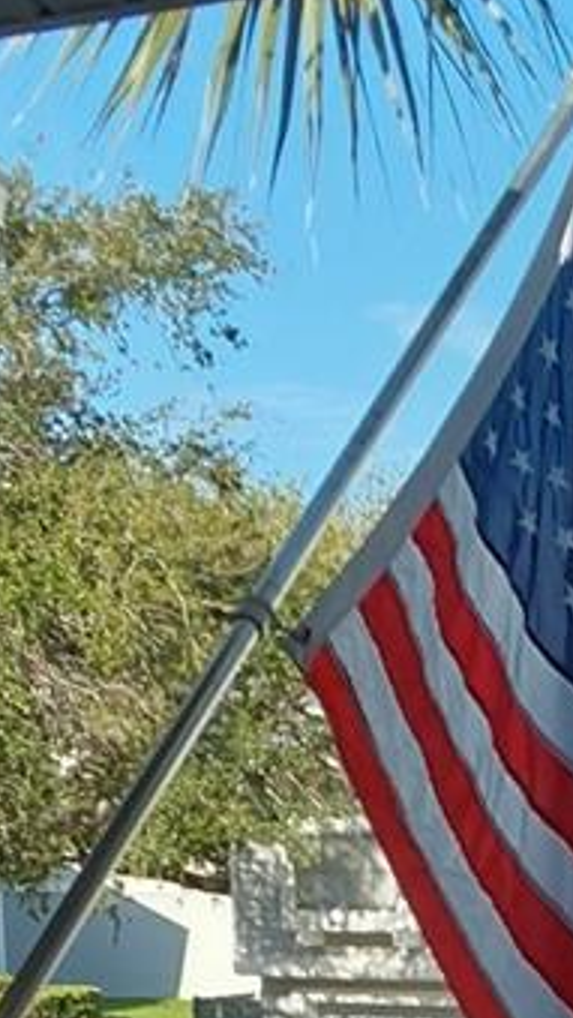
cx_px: 738
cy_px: 1261
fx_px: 2914
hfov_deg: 11.0
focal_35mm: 108
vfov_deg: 18.6
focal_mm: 2.91
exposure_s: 1/1671
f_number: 1.9
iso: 50
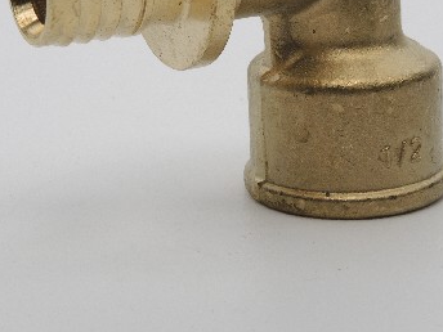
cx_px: 245
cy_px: 35
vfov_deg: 15.7
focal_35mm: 93
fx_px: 1190
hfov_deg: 21.1
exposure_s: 1/160
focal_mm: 11
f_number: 7.1
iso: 100
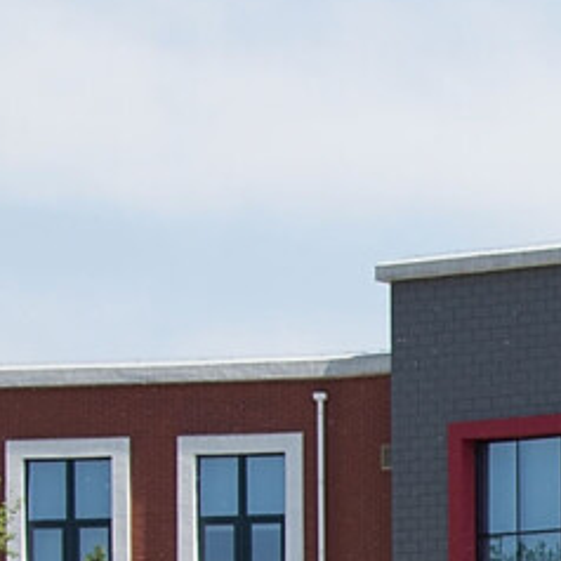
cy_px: 972
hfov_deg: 6.2
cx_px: 1207
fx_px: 4969
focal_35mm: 271
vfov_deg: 6.3
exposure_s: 1/320
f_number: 8
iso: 100
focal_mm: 38
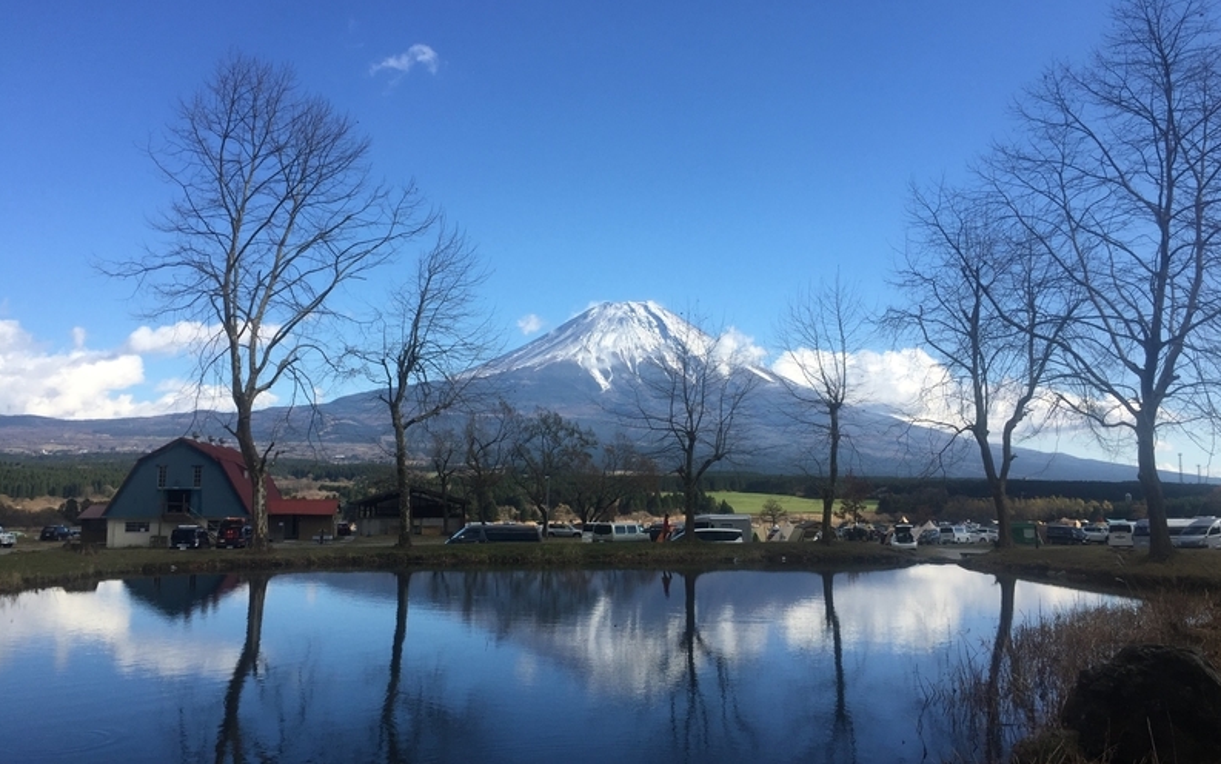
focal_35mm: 31
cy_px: 410
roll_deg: -0.3
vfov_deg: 40.6
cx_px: 608
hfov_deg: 61.2
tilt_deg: +5.4
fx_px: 1032
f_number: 2.2
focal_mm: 4.15
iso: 32
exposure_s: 1/1522
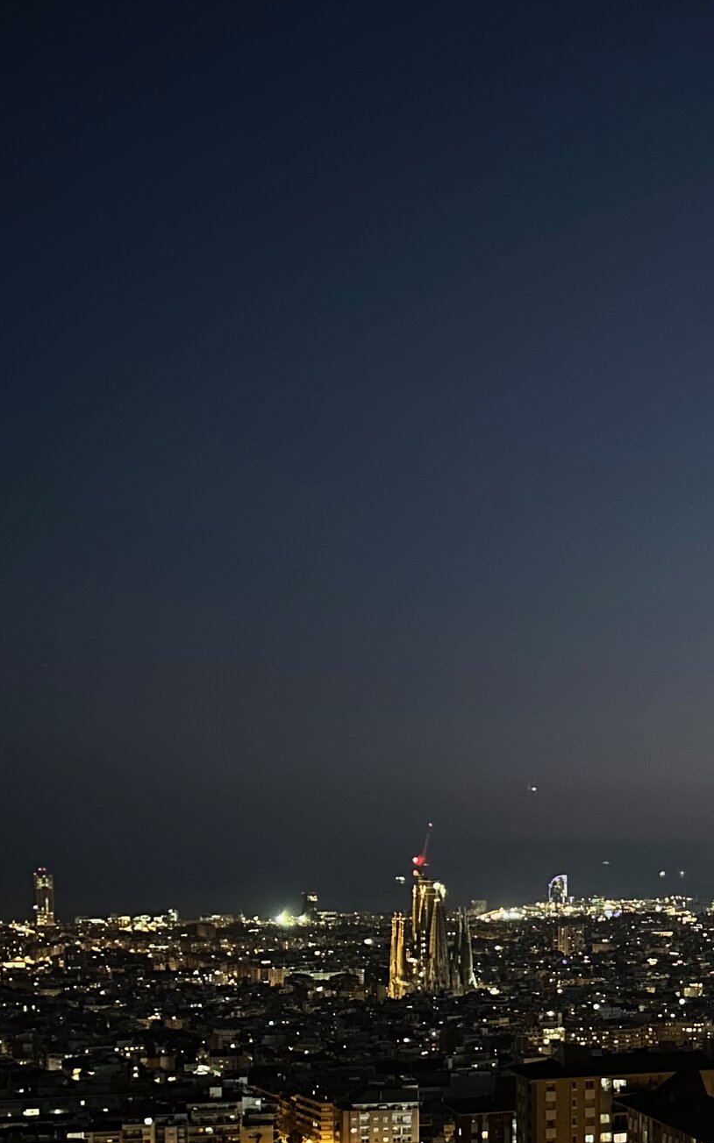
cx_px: 741
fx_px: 1713
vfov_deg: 35.7
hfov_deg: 22.5
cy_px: 919
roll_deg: +0.1
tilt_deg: -2.6
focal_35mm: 55
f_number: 1.5
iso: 640
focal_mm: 5.7
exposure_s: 1/24
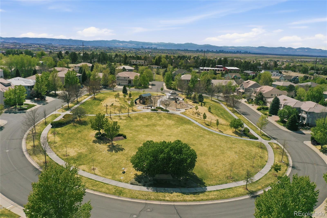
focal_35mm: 28
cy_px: 109
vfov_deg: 46.4
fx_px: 254
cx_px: 164
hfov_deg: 65.5
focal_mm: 10.3
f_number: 7.1
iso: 100
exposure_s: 1/1250
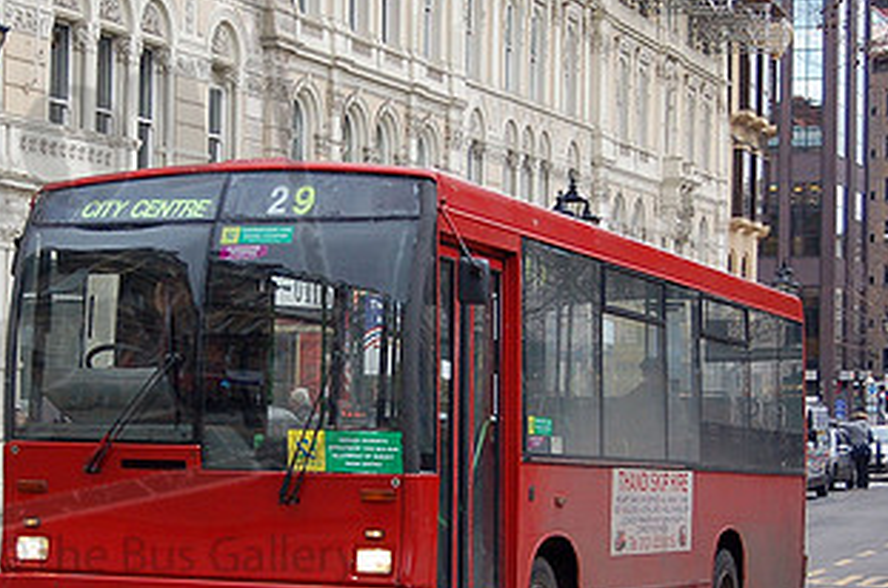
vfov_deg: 13.9
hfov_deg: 20.8
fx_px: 2411
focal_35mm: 98
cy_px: 375
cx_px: 328
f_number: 4.8
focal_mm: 35
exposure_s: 1/500
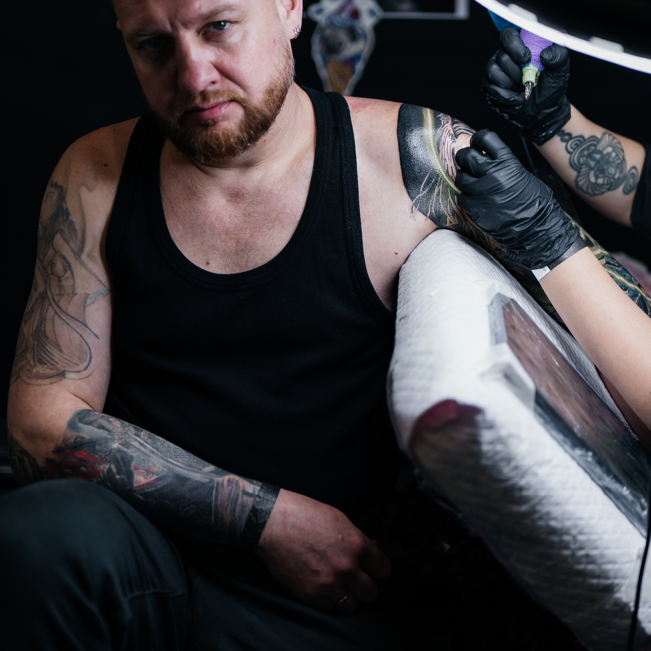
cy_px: 262
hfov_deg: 29.6
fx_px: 1234
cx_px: 328
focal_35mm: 58
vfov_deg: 29.5
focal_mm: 45
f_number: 1.8
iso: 250
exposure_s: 1/200
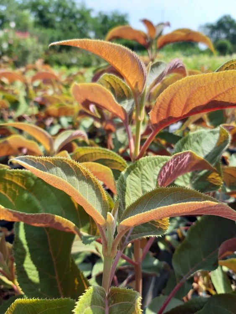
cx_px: 118
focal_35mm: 27
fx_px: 245
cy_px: 157
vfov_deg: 65.3
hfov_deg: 51.4
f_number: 1.7
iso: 40
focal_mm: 3.93
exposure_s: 1/694
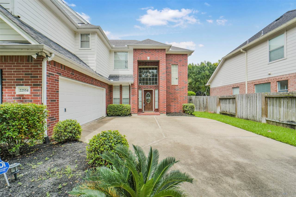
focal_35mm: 14
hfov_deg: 104.2
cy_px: 98
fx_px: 115
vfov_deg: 81.2
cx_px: 148
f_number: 10
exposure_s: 1/500
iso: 500
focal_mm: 14
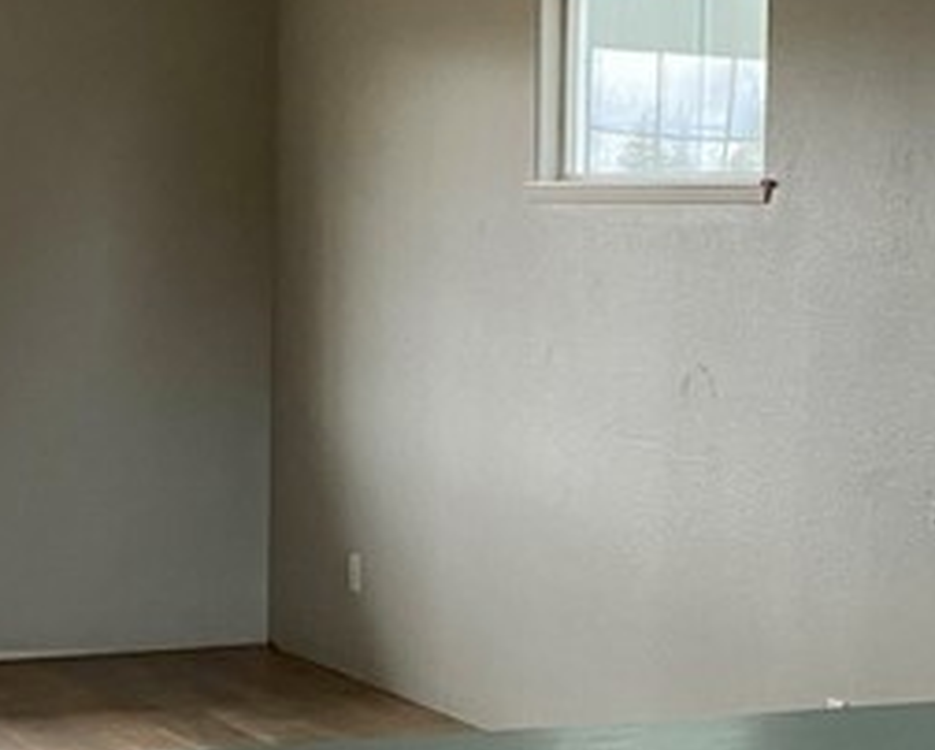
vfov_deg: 14.9
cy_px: 486
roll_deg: -0.8
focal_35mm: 103
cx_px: 672
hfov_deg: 18.5
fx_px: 2852
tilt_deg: -4.5
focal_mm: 4.25
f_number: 1.8
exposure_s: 1/93
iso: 125
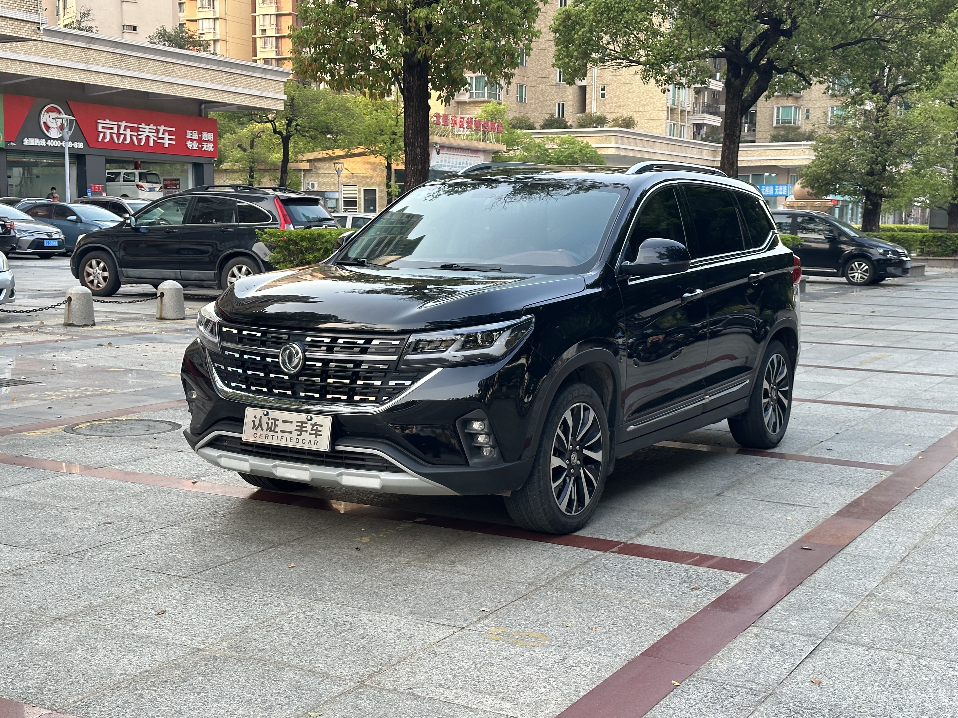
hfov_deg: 39.7
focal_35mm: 48
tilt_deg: -6.4
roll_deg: -0.7
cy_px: 359
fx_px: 1328
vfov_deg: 30.3
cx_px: 479
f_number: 1.78
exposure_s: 1/172
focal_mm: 6.86
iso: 80
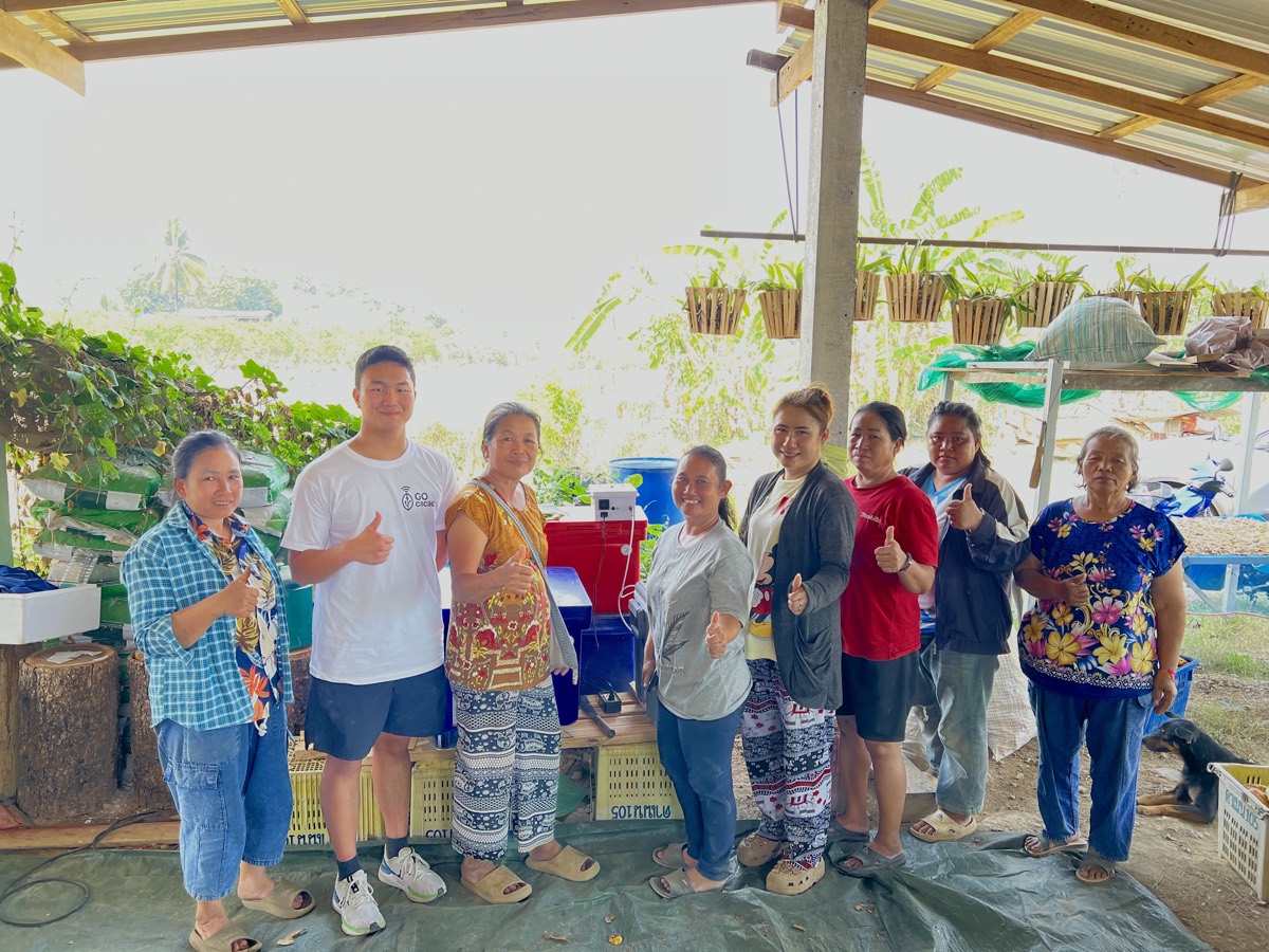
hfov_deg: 67.3
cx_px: 634
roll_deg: -0.8
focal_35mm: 26
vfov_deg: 53.1
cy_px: 476
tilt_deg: -8.0
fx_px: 953
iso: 100
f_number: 1.5
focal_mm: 5.7
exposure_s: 1/121
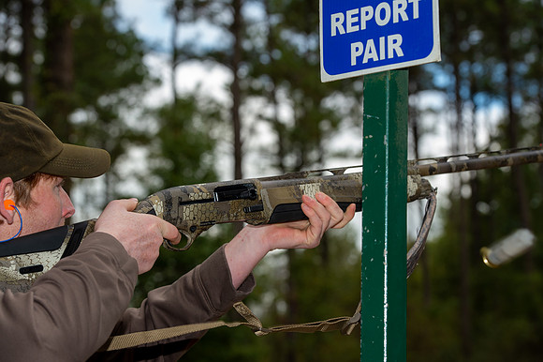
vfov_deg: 13.0
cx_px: 272
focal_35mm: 105
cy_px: 181
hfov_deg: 19.5
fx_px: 1583
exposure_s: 1/250
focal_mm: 105
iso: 320
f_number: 7.1
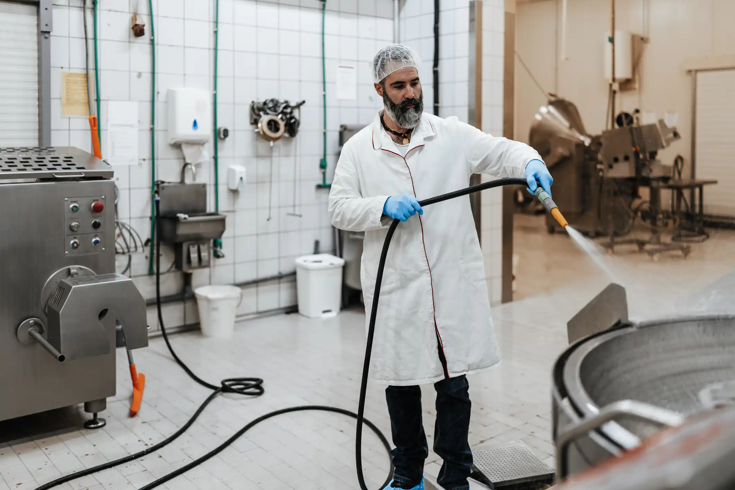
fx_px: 715
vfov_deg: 37.9
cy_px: 245
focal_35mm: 35
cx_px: 368
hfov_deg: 54.4
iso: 160
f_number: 1.4
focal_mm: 35
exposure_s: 1/100
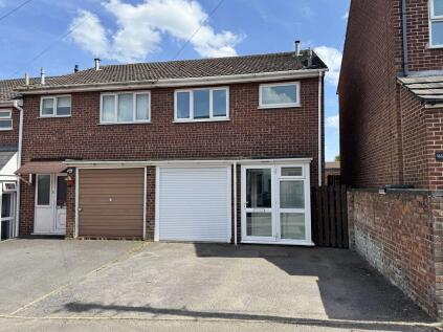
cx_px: 222
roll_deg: -0.9
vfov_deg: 56.8
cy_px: 166
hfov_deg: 71.6
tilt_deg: +3.2
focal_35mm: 24
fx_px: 307
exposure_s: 1/2959
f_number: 1.78
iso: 80
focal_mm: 6.76
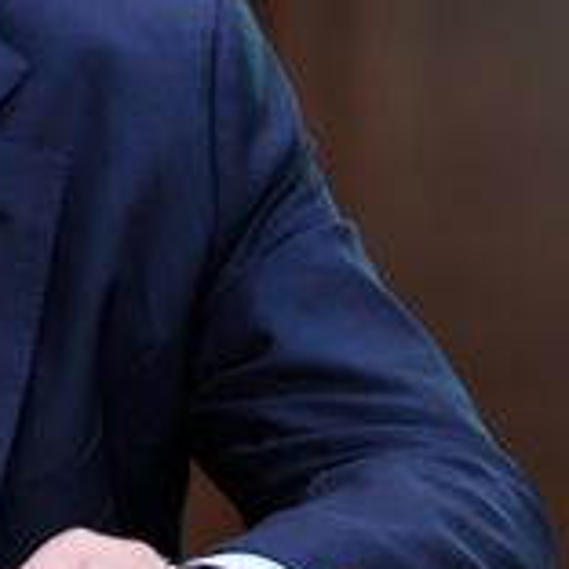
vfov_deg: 2.5
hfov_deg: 2.5
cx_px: -228
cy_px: 4
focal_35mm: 699
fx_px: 12999
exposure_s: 1/100
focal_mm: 184
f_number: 2.8
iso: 800
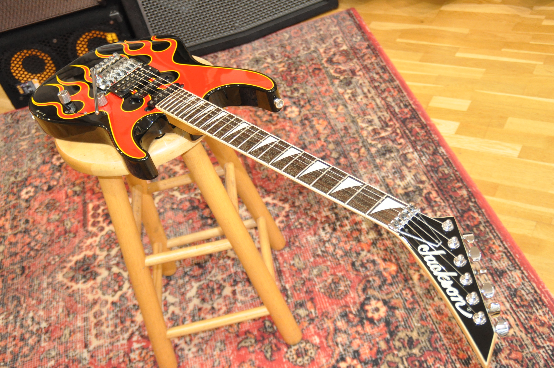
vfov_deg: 28.0
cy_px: 184
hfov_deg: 41.2
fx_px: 738
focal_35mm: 48
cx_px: 277
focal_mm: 32
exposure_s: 1/60
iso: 2000
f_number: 5
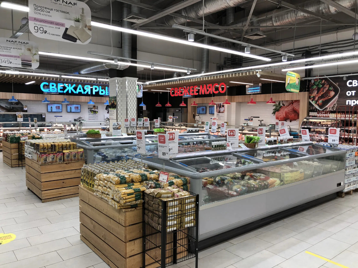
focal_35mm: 28
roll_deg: -0.7
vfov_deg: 49.7
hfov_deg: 63.4
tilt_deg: -2.0
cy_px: 134
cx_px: 179
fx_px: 290
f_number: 1.8
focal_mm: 4
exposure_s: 1/50
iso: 25
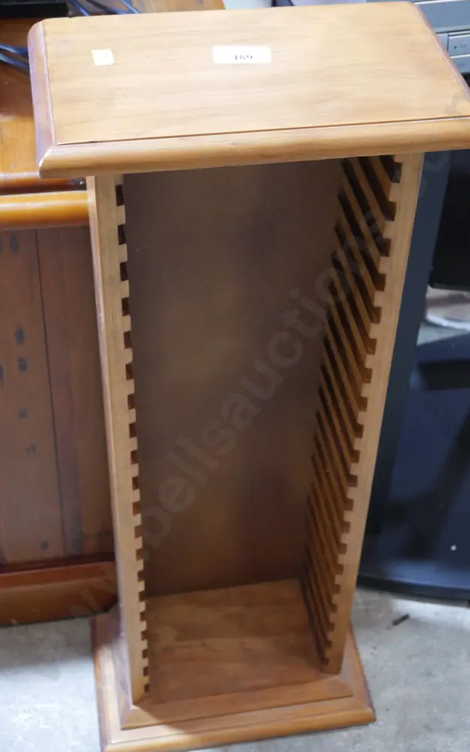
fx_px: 1148
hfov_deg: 23.1
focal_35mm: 56
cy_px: 375
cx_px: 265
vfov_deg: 36.3
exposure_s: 1/60
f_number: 5.3
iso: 1600
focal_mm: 26
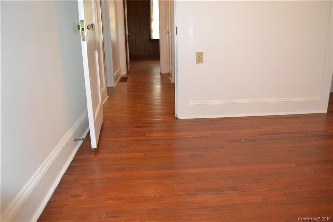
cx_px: 166
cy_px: 111
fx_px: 250
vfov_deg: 47.9
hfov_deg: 67.4
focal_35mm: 27
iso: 1250
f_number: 3.5
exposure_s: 1/60
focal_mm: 18
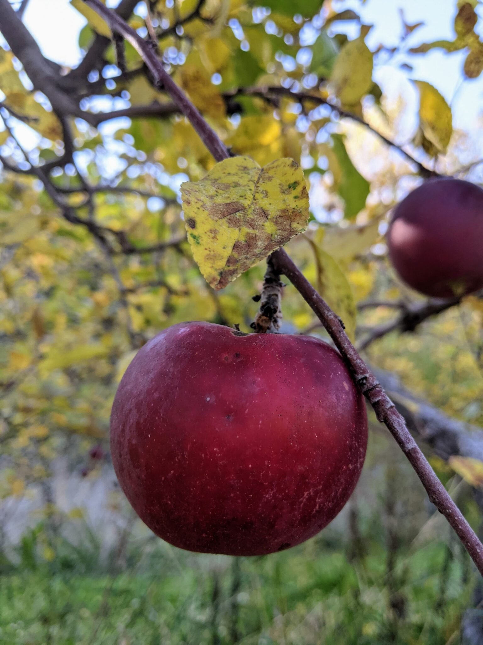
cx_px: 242
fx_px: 502
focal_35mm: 27
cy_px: 322
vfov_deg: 65.3
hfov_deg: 51.4
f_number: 1.8
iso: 68
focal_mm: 4.44
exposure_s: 1/397
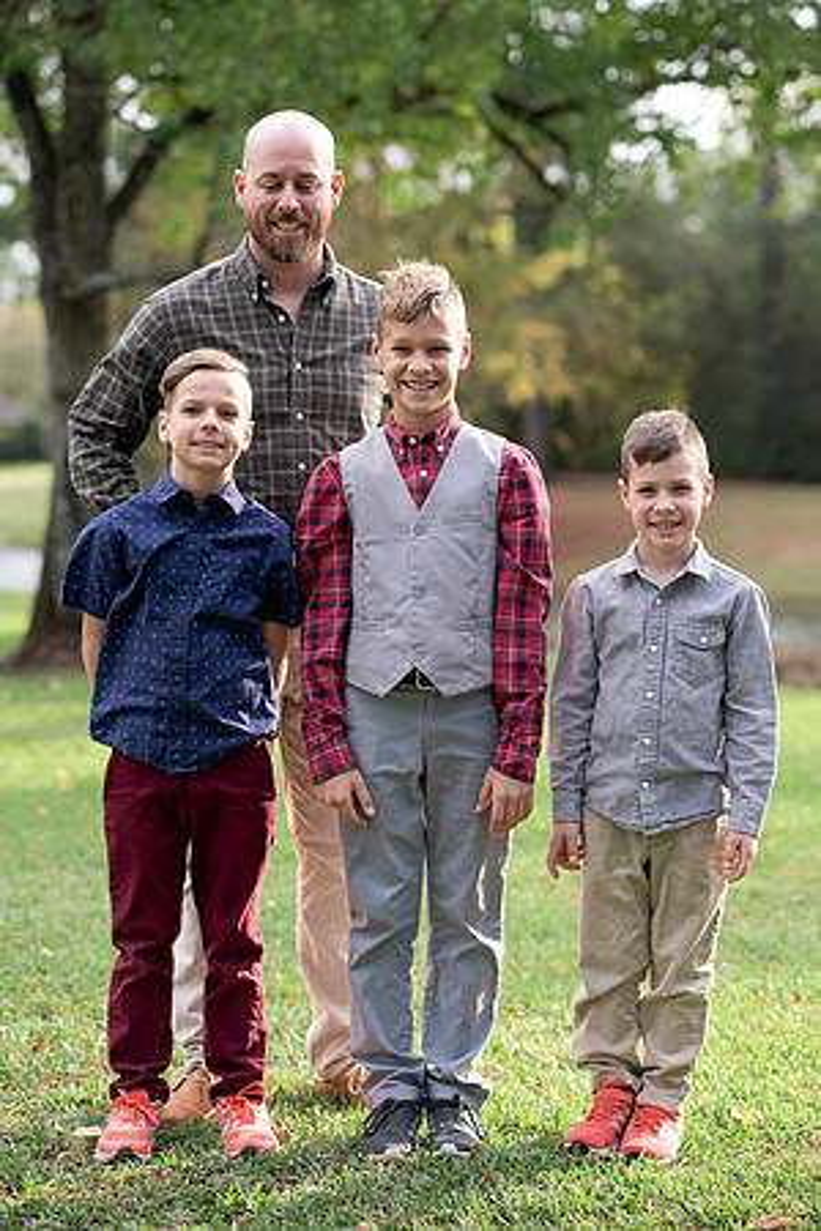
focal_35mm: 85
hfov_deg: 16.1
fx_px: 2907
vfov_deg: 23.9
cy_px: 616
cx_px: 410
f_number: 2.8
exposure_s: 1/800
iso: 320
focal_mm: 85
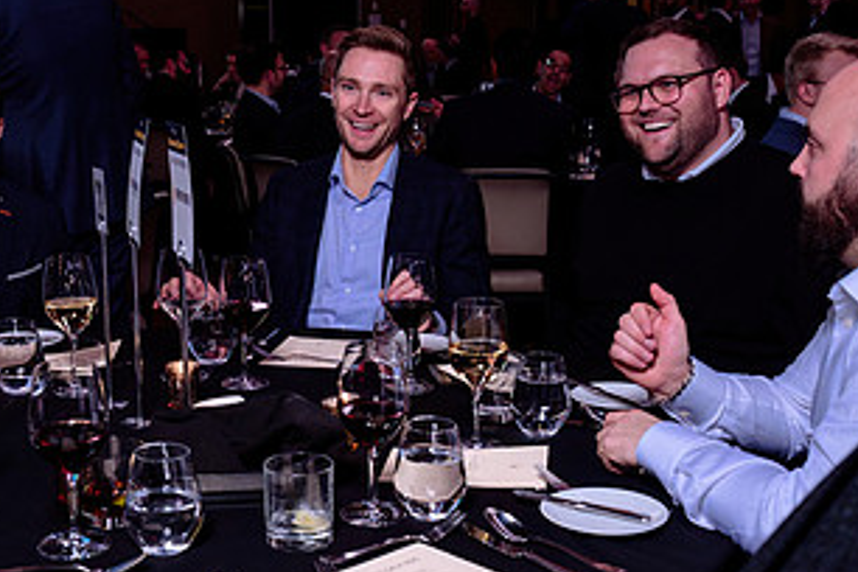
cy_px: 375
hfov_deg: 36.9
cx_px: 397
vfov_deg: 24.9
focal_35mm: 54
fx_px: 1287
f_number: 4
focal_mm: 26
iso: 800
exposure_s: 1/40
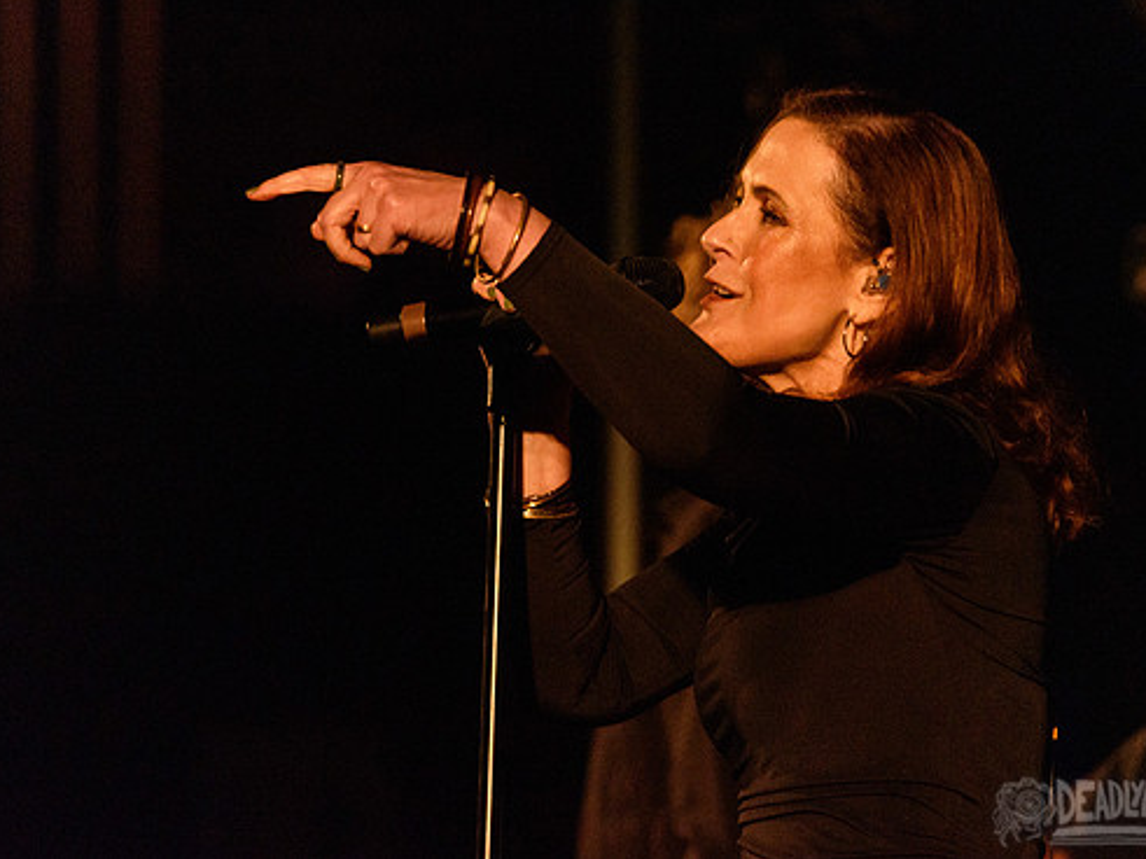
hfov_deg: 2.8
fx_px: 23500
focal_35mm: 710
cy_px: 405
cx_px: 659
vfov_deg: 2.1
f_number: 6.3
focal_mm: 550
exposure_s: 1/160
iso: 4000
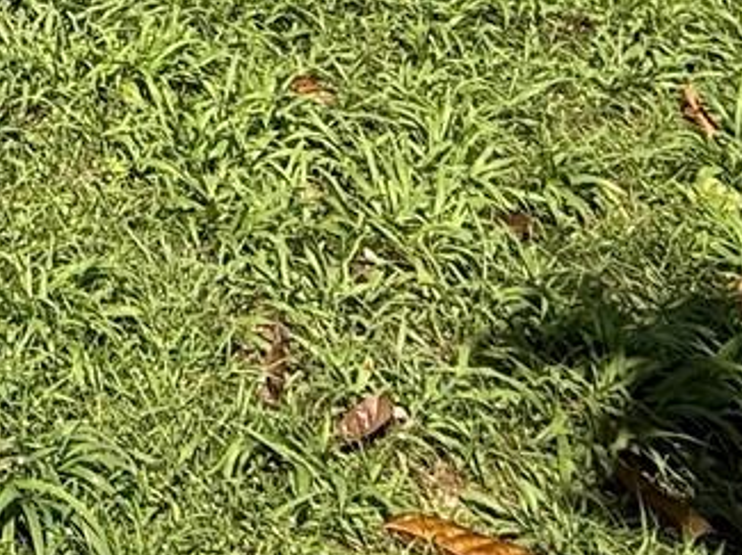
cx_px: -550
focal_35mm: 69
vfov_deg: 15.8
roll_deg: +0.0
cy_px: -608
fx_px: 1477
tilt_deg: +0.8
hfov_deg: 20.7
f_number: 2.2
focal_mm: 2.22
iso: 50
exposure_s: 1/2237
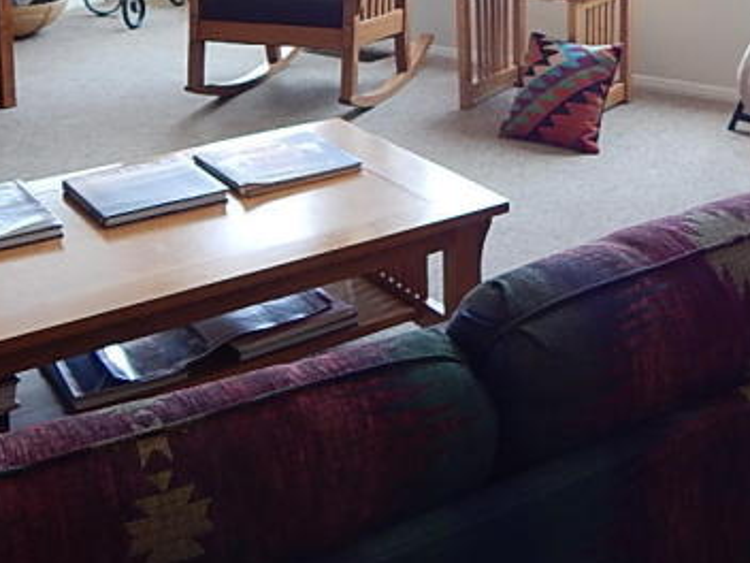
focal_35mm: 67
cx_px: 699
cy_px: -126
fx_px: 1452
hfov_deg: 27.7
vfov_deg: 20.4
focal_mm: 4
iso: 125
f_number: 3
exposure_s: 1/40
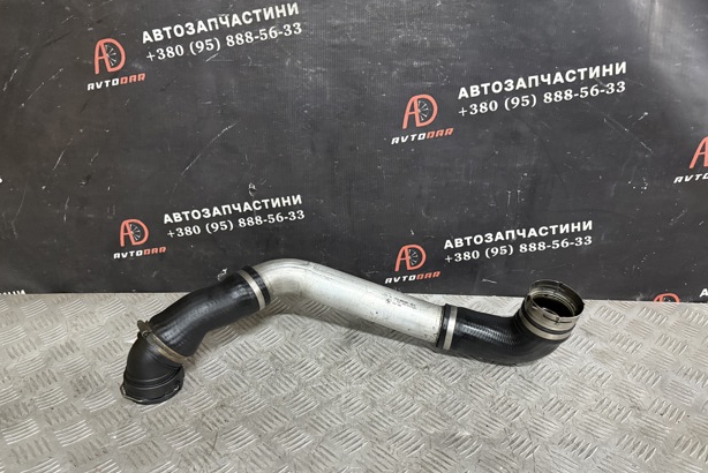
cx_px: 349
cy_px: 250
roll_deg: -1.0
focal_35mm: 26
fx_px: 512
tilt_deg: -21.5
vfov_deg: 49.6
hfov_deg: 69.4
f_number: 1.78
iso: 800
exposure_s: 1/44
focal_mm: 6.76
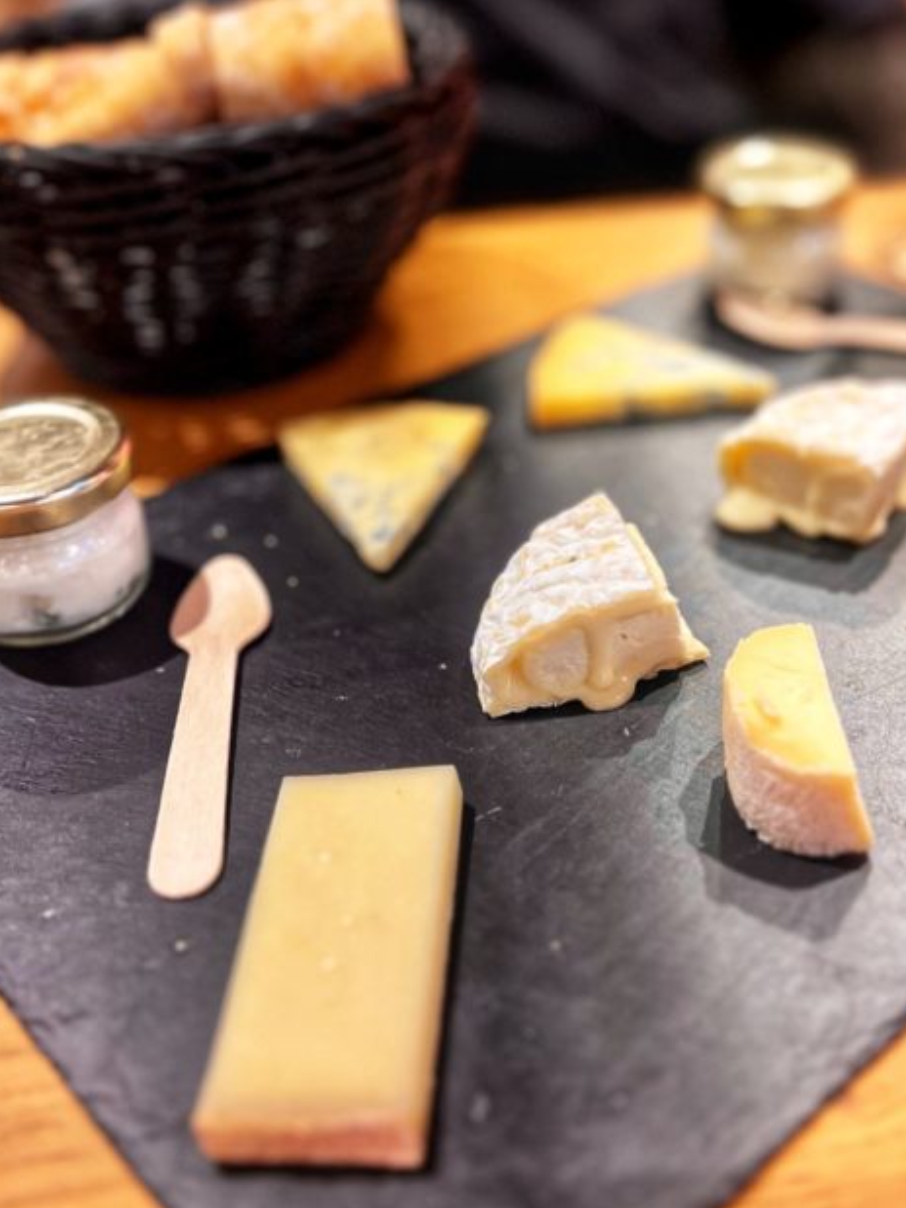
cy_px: 404
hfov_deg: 33.5
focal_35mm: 43
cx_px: 551
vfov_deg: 43.3
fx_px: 1501
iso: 100
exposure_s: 1/100
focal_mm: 5.7
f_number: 1.5
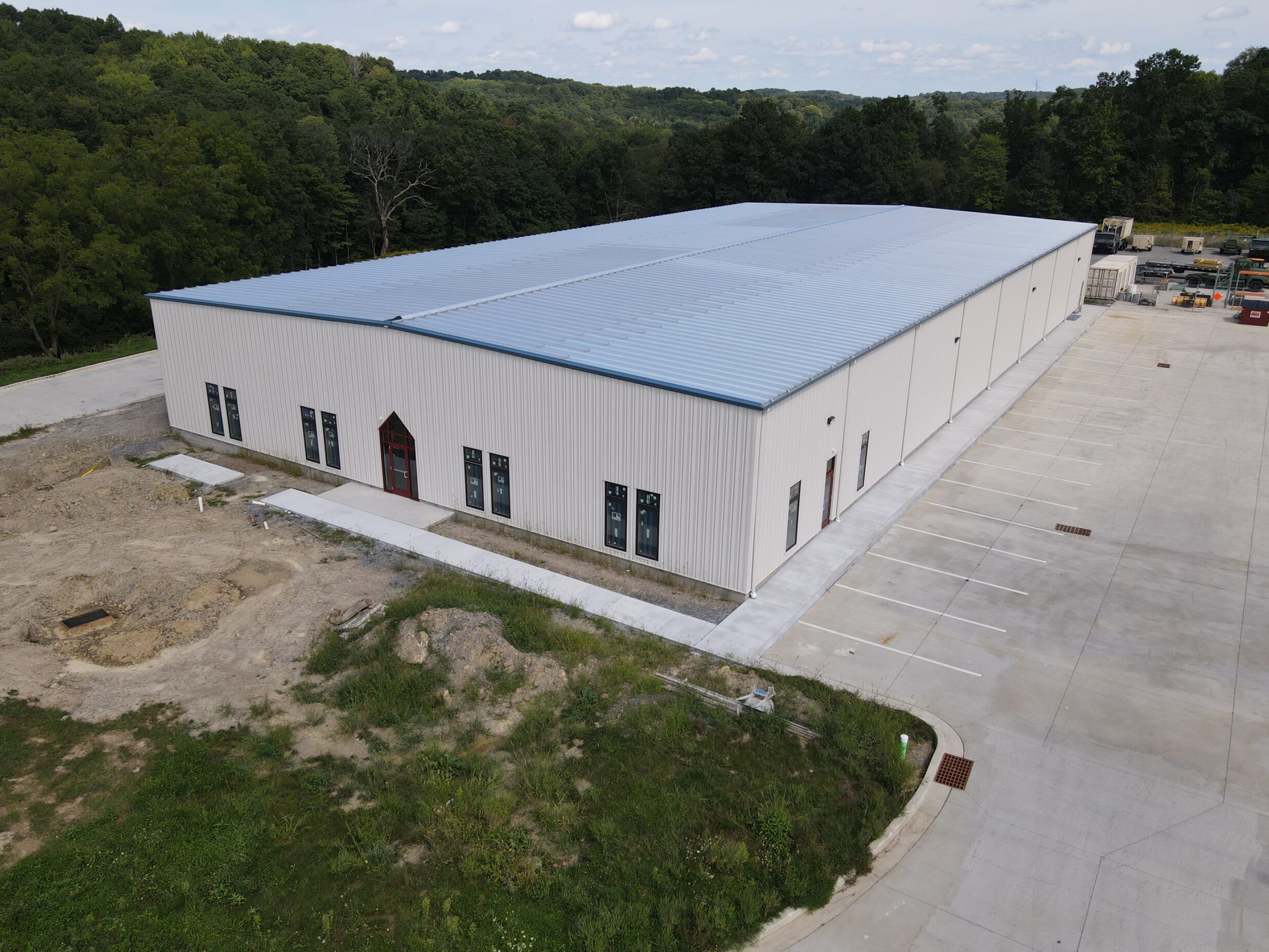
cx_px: 630
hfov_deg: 69.4
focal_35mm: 25
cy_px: 466
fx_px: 916
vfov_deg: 54.9
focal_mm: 4.5
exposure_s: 1/40
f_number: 2.8
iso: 100
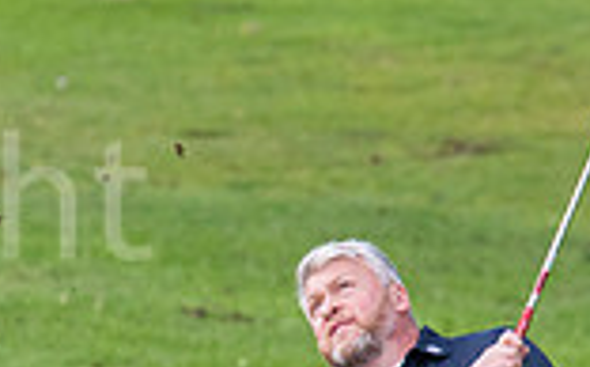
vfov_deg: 0.8
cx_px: -83
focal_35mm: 1706
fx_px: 27392
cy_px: 445
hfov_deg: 1.2
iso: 640
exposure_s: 1/1600
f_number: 5.6
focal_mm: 300
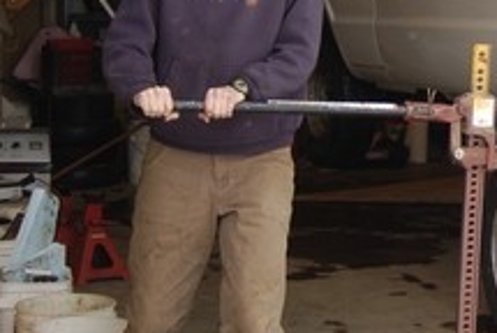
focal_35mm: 117
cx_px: 638
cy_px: 39
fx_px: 1617
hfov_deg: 16.5
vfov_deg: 11.7
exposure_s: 1/100
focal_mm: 28
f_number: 3.3
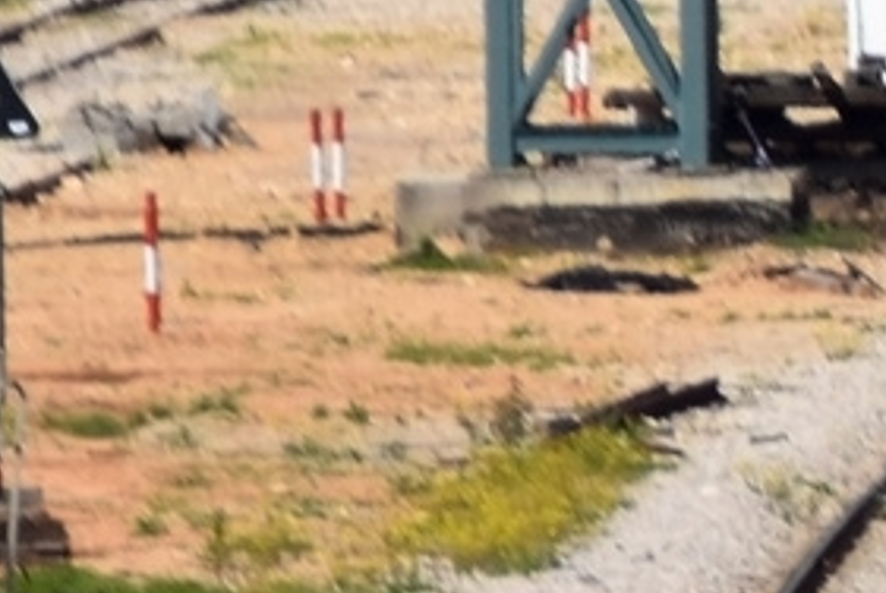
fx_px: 46646
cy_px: 656
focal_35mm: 1893
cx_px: 2775
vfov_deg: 0.7
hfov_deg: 1.1
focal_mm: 185
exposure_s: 1/2000
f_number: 7.1
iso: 400
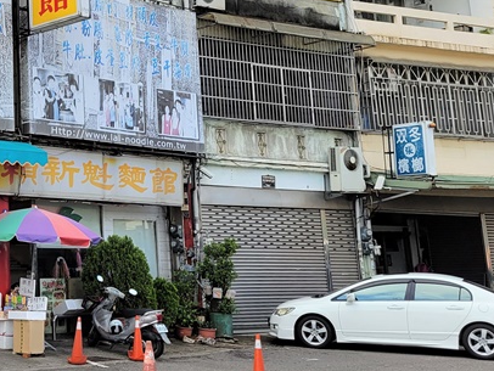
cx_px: -57
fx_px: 914
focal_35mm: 64
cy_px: 57
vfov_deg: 22.5
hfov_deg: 27.5
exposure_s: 1/1321
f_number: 1.8
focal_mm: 5.4
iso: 40
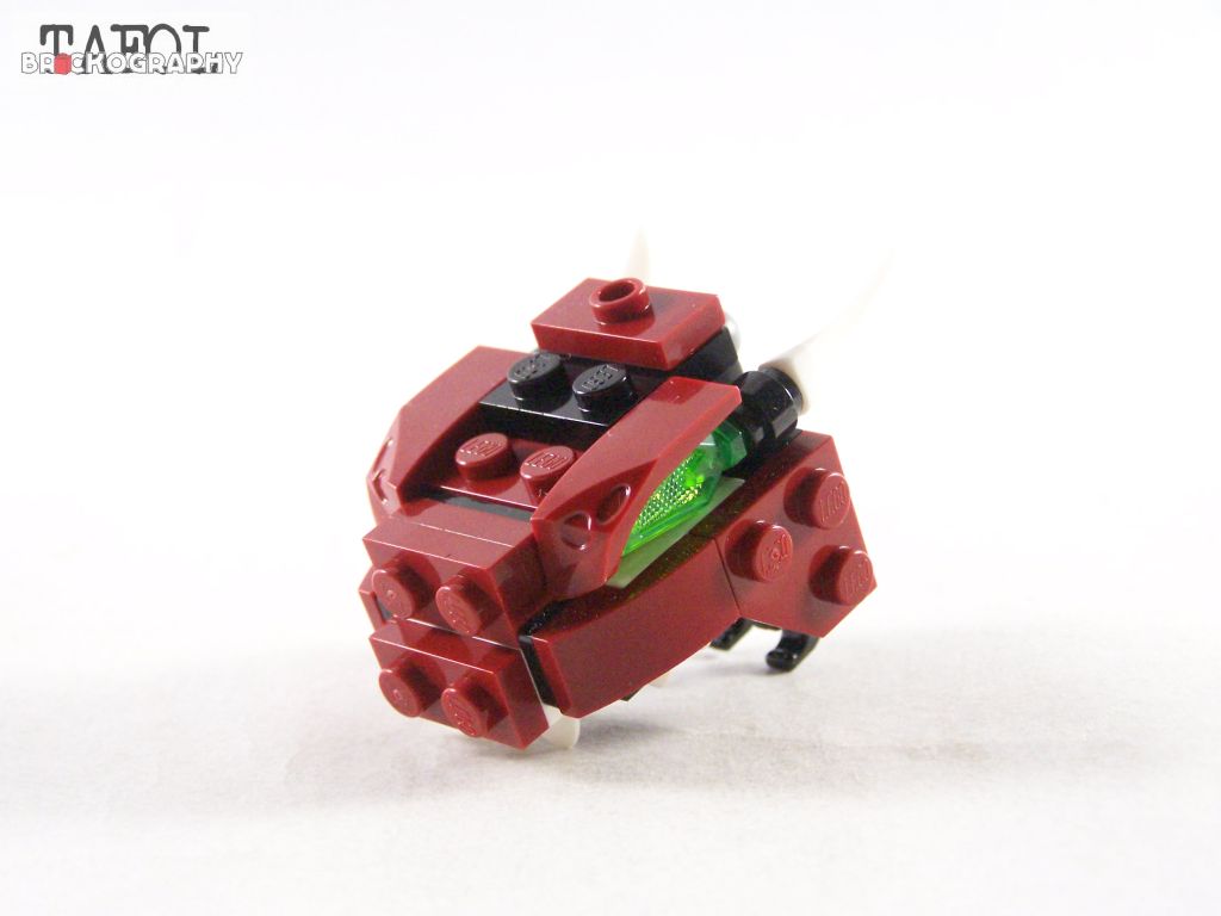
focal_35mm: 75
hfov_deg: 26.0
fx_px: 2645
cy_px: 458
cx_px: 610
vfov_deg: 19.6
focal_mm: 12.4
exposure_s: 1/60
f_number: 3.2
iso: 400
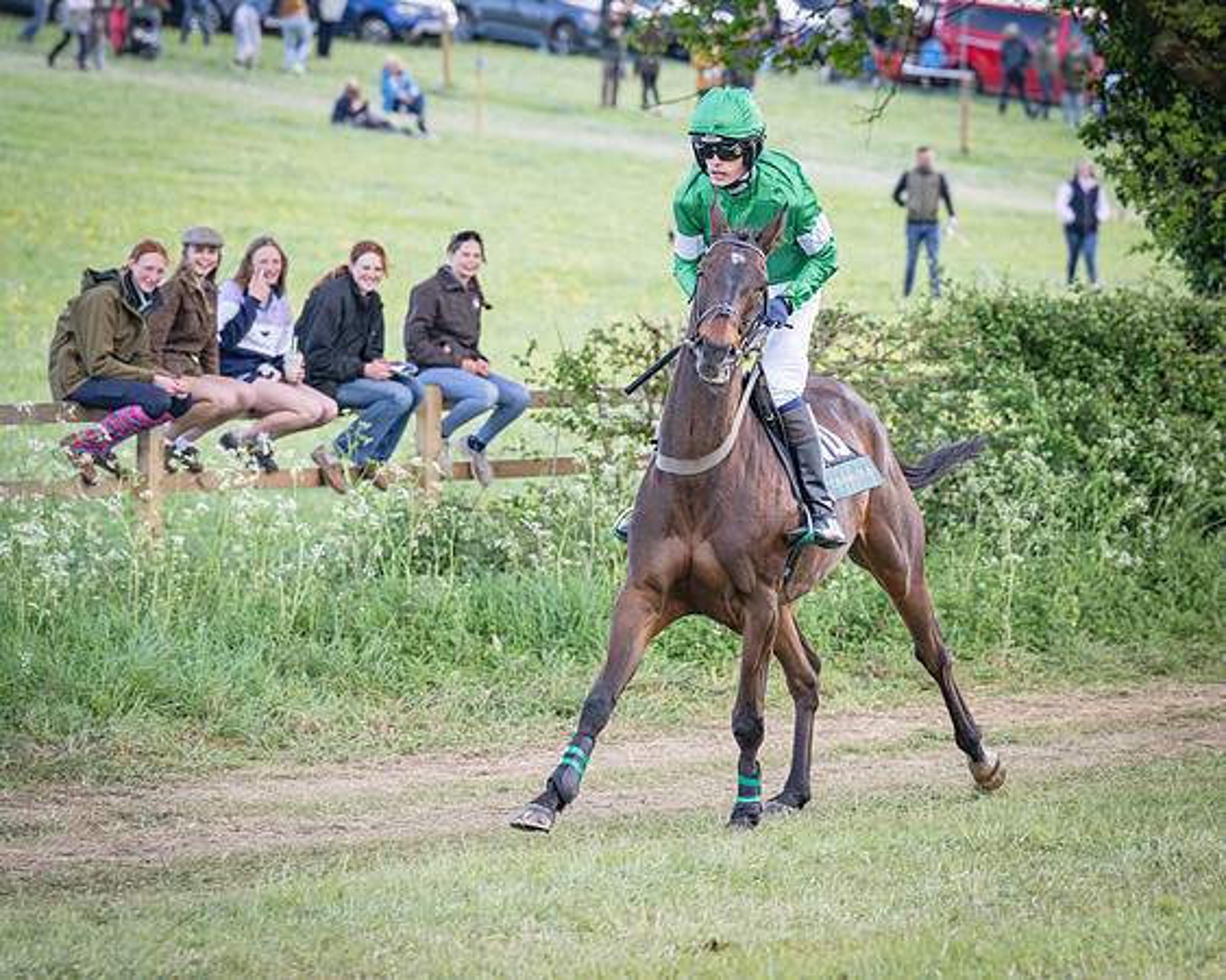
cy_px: 477
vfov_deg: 7.1
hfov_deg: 8.9
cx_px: 779
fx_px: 7858
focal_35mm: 217
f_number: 4
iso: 400
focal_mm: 140
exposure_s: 1/640
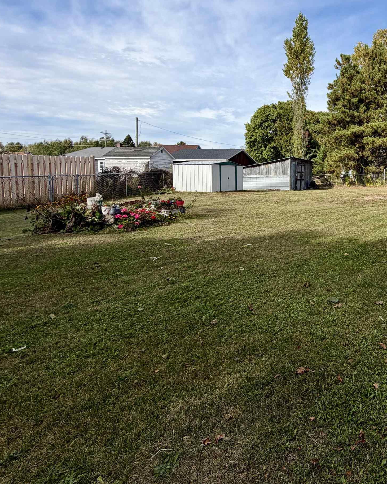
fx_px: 329
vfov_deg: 71.7
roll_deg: +0.1
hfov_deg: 49.2
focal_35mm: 23
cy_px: 189
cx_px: 391
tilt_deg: -2.4
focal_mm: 2.22
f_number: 2.2
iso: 25
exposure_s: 1/770
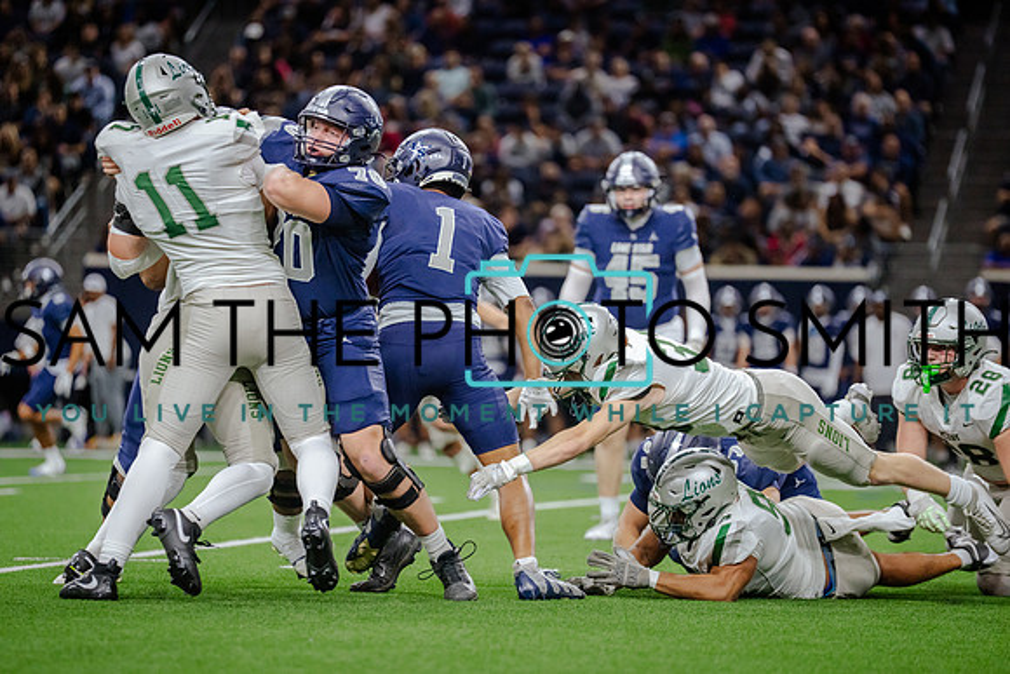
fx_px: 5416
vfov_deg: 7.1
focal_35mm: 193
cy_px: 337
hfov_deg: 10.7
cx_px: 502
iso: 3200
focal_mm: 191
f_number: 2.8
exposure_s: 1/1250
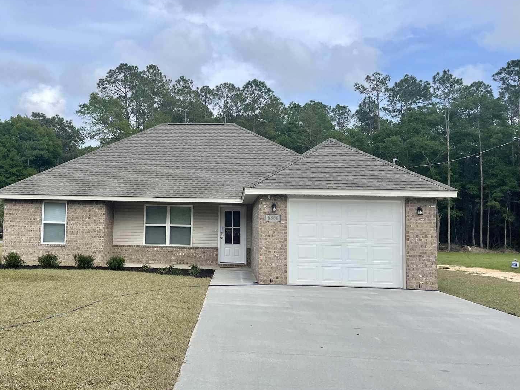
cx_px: 166
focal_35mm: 37
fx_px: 556
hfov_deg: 49.1
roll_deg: -1.8
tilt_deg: +4.5
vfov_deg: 38.7
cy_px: 186
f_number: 1.6
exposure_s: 1/3663
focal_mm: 5.1
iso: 32
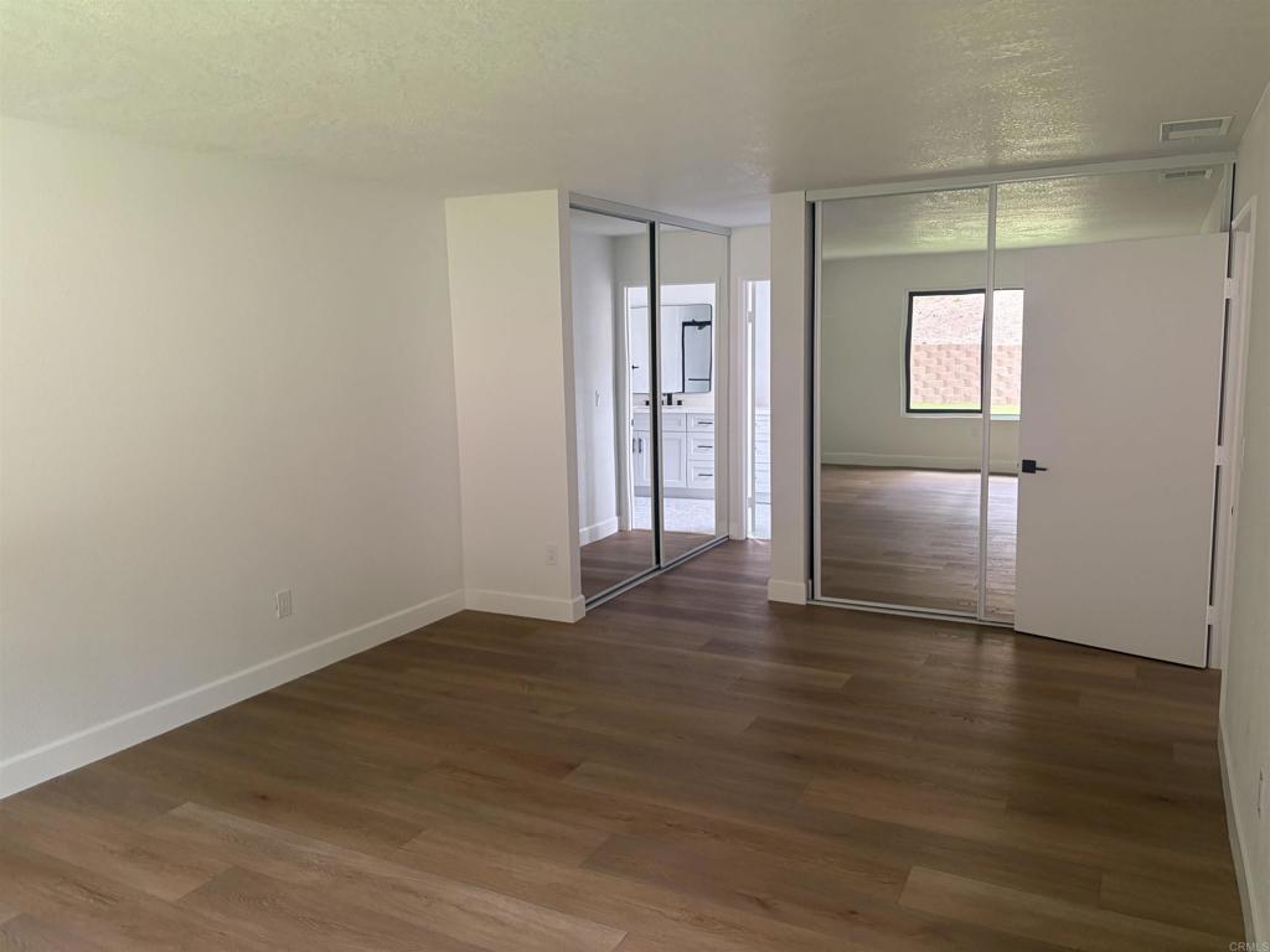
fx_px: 954
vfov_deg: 53.1
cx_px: 635
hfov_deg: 67.3
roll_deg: +2.7
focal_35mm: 26
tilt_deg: -5.7
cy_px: 476
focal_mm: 5.96
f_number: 1.6
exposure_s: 1/60
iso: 125
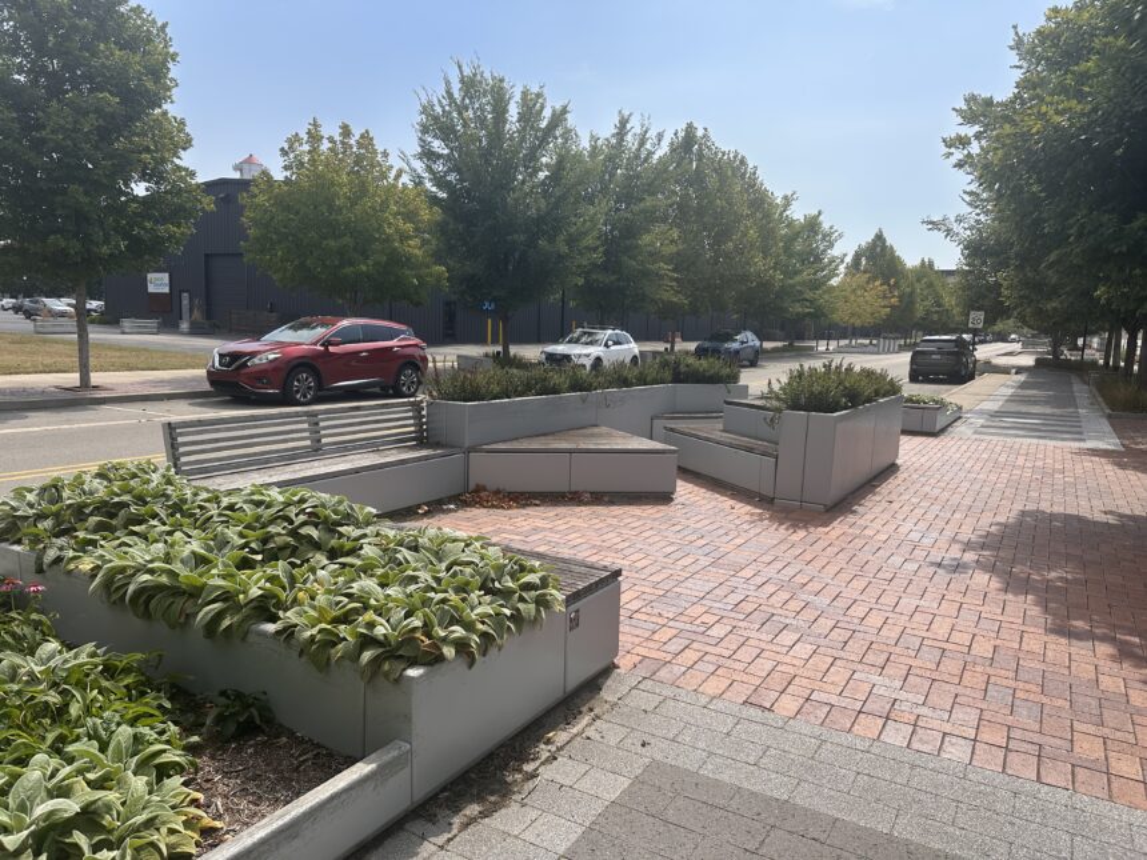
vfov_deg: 56.8
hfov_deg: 71.6
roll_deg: -2.2
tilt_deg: -8.1
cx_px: 574
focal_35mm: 24
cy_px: 430
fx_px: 795
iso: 80
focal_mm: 6.86
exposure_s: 1/4762
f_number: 1.78
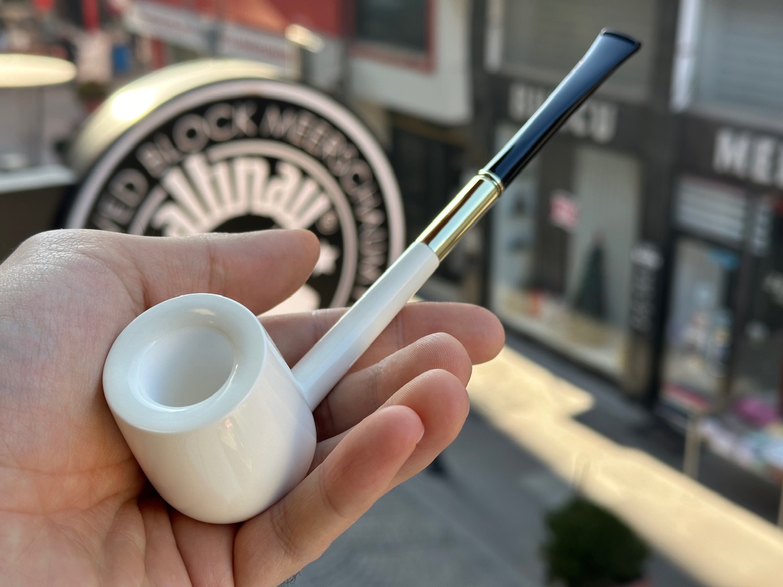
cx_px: 392
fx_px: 1086
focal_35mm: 48
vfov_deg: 30.3
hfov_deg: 39.7
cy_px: 294
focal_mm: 6.86
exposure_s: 1/448
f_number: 1.78
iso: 64
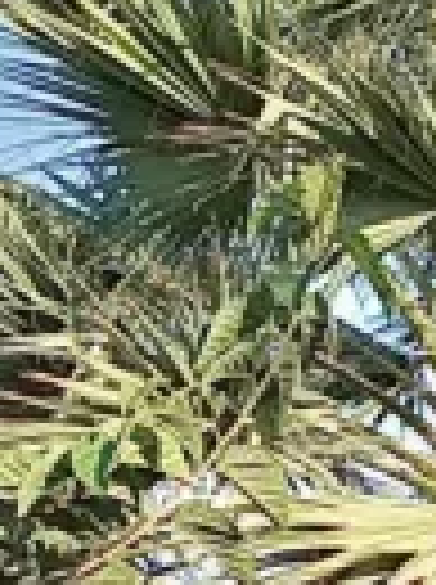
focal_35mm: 229
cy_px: 650
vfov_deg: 8.6
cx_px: 490
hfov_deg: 6.4
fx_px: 3858
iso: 100
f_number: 1.8
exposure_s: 1/508
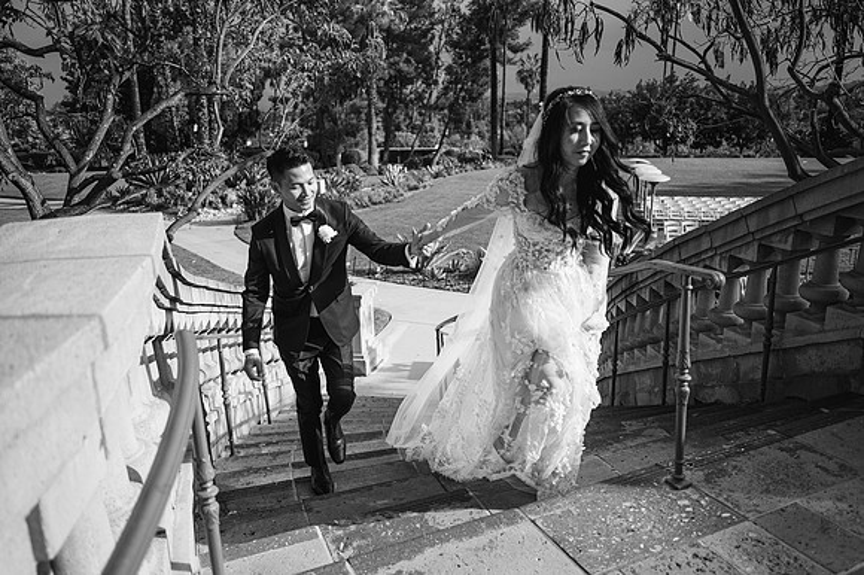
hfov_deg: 65.5
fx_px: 672
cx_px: 432
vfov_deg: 46.4
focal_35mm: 28
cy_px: 288
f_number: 2.8
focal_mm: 28
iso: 100
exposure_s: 1/2000
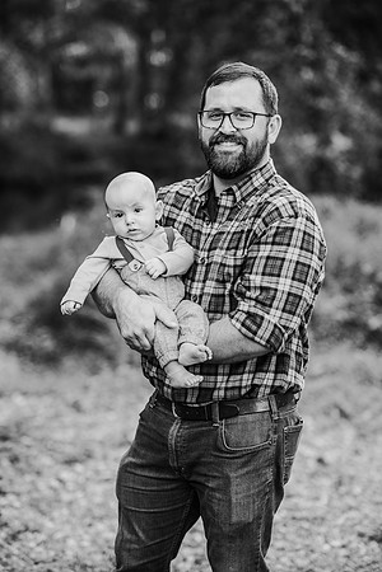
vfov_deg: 23.9
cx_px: 191
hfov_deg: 16.1
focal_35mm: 85
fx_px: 1353
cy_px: 286
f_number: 2.2
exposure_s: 1/200
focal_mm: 85
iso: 200
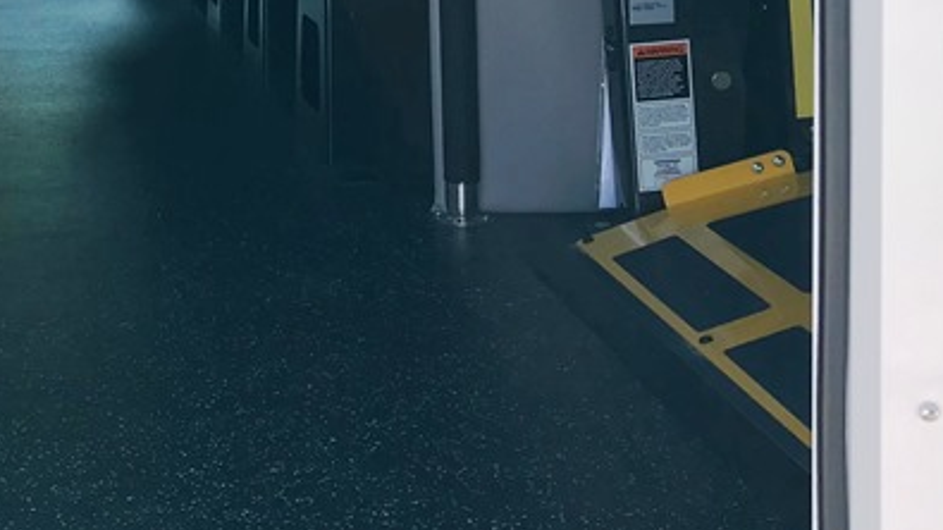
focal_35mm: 79
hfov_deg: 25.4
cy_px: -45
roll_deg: -0.4
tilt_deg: -5.7
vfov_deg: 14.9
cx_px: -17
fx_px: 1975
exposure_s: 1/258
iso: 20
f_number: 1.8
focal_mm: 3.99
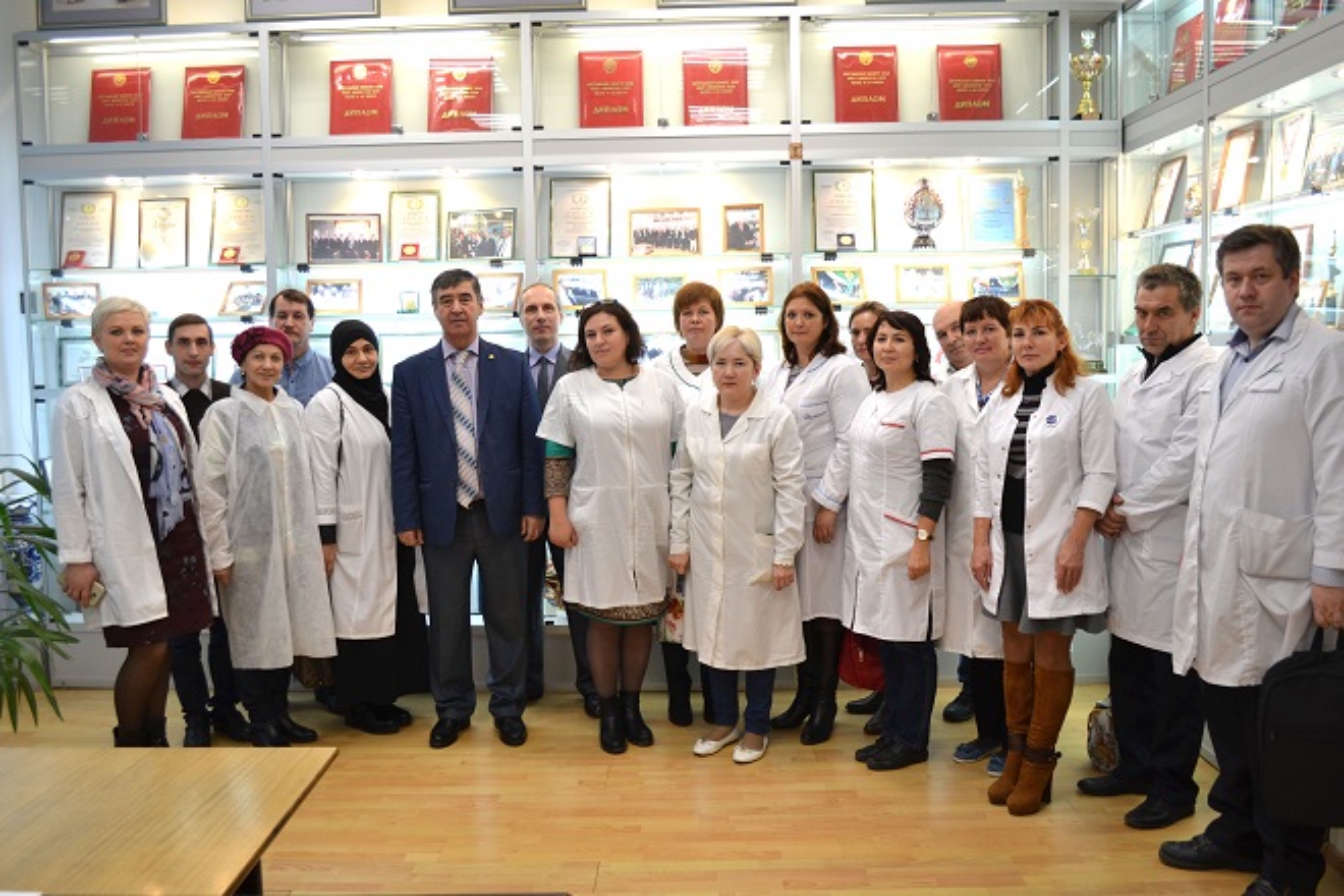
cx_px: 672
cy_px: 448
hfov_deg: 61.9
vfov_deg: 43.6
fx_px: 1120
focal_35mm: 30
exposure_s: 1/60
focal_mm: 20
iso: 400
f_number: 4
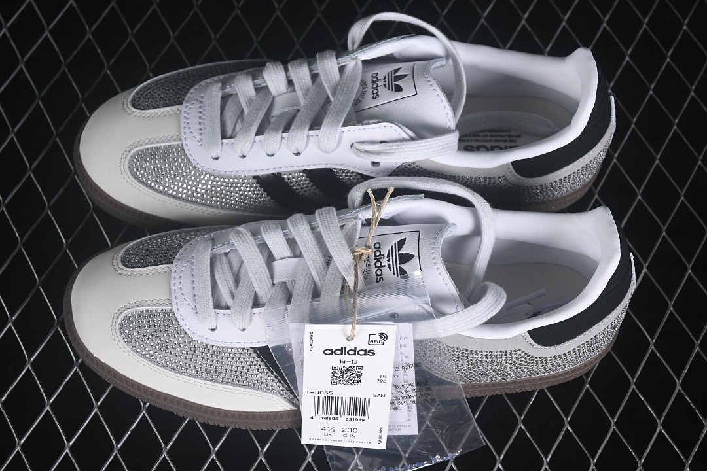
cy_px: 236
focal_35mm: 75
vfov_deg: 18.2
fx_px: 1473
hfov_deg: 27.0
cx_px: 354
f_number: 7.1
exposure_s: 1/80
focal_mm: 50
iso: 160
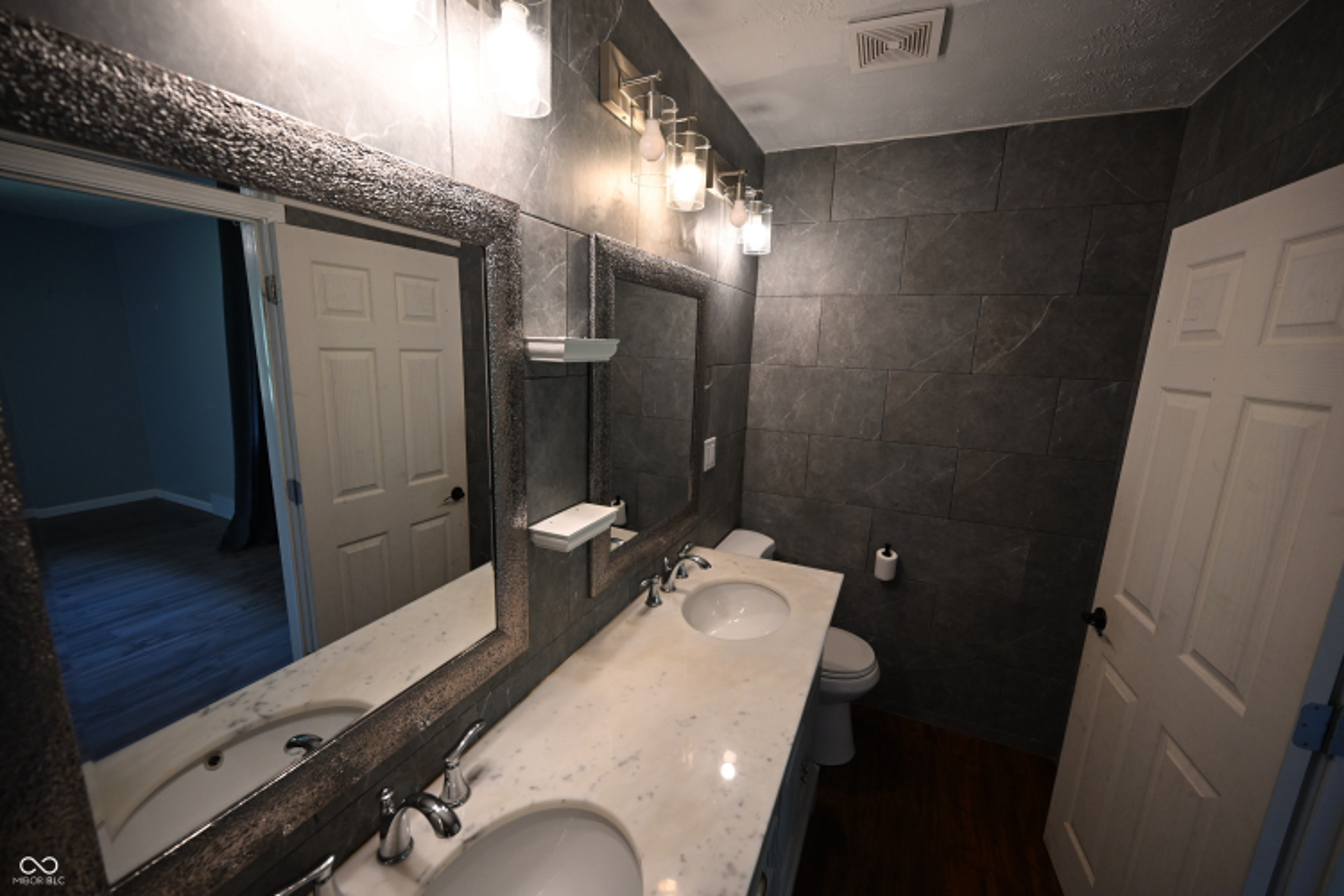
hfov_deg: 104.3
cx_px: 672
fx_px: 523
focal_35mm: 14
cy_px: 448
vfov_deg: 81.2
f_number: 4
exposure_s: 1/125
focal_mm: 14
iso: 720
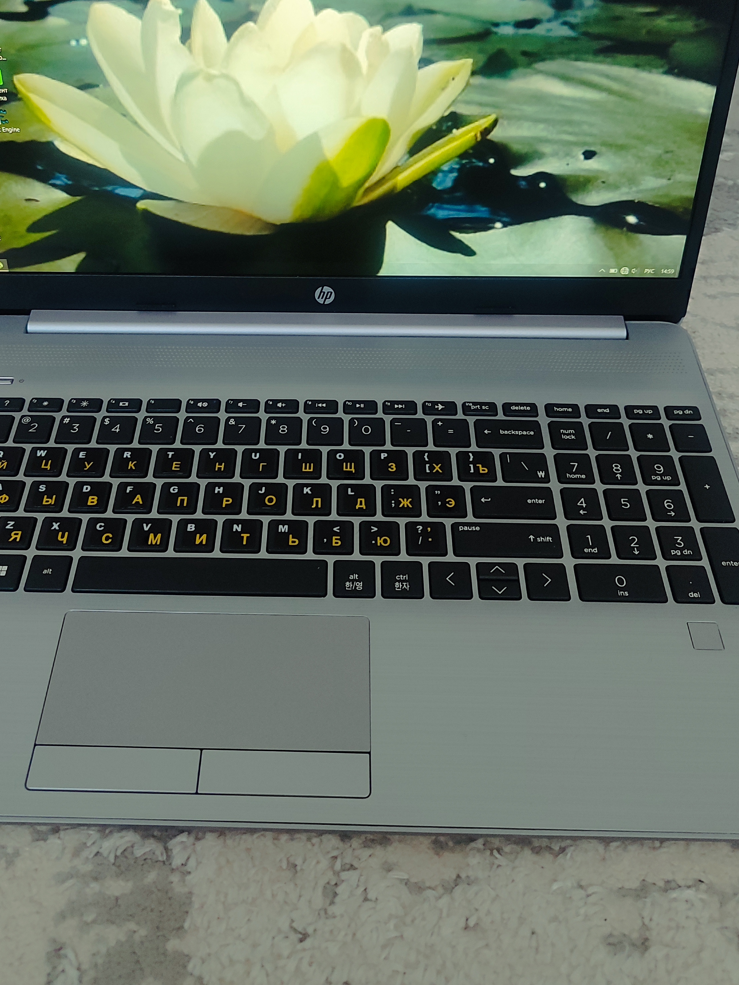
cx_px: 323
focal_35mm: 34
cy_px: 328
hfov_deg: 41.7
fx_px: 968
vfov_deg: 52.9
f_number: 1.89
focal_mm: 5.95
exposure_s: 1/33
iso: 302
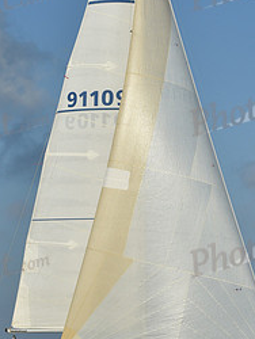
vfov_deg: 12.6
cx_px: 120
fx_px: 1530
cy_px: 191
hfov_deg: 9.5
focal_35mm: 156
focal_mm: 70
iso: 320
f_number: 13
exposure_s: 1/800
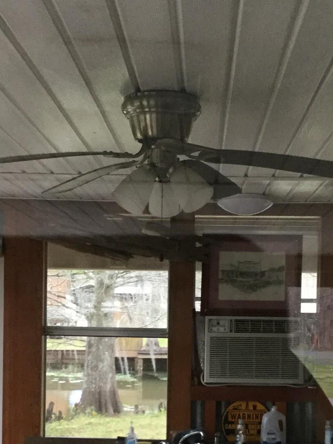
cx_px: 193
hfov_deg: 22.9
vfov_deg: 29.7
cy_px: 337
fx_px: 821
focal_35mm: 64
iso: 160
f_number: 2.4
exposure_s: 1/30
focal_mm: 3.3
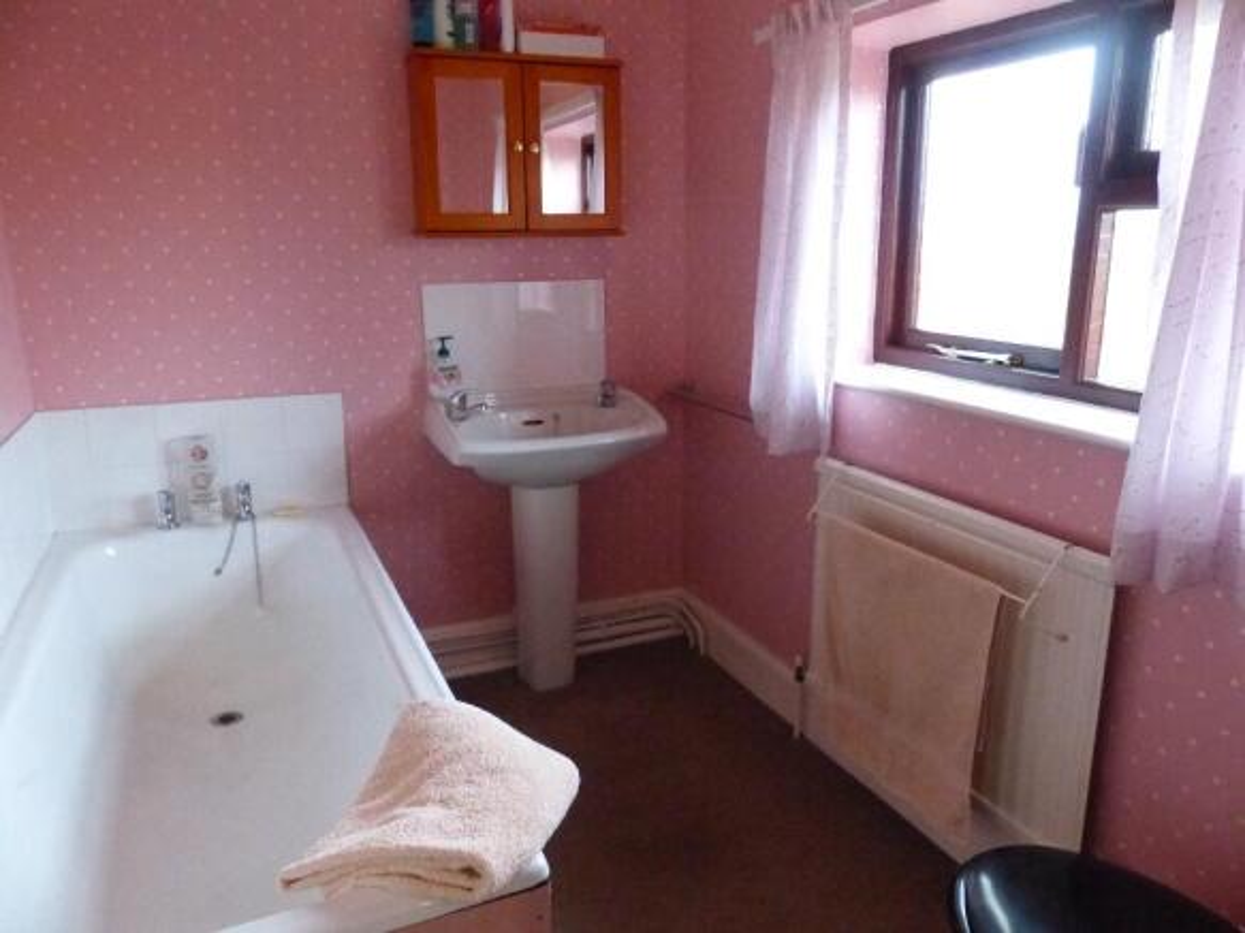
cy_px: 466
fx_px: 899
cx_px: 622
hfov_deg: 69.4
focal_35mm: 25
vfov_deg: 54.9
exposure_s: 1/200
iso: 1600
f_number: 2.8
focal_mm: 4.5
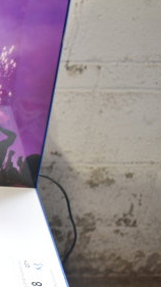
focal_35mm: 75
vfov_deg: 28.1
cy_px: 188
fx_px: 569
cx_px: -137
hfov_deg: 14.1
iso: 220
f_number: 3.8
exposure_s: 1/30
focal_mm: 22
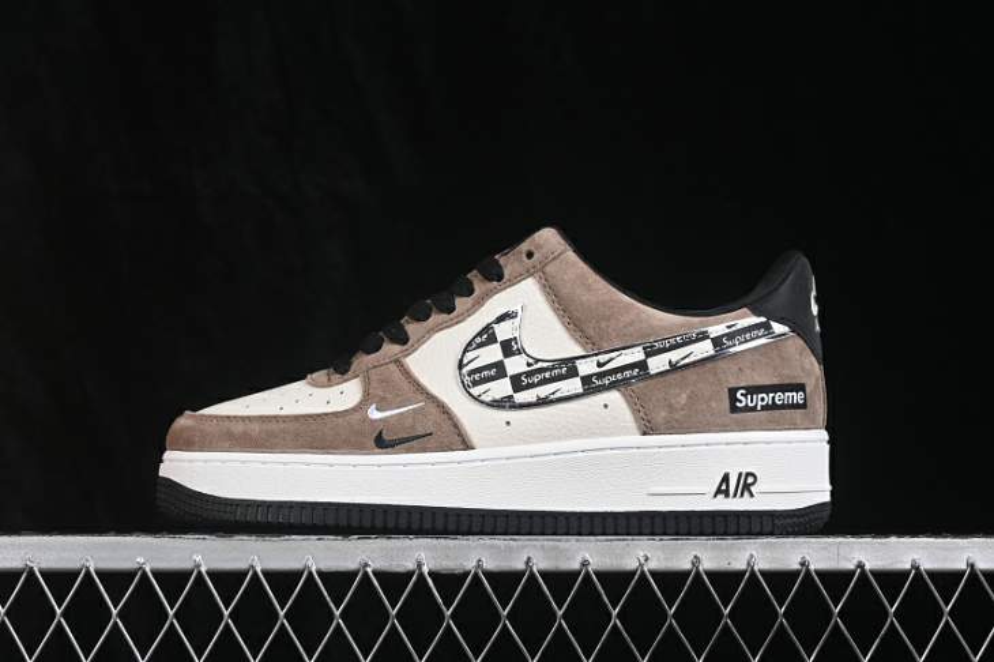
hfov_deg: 27.0
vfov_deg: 18.2
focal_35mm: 75
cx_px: 497
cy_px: 331
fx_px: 2070
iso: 160
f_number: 8
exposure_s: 1/80
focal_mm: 50
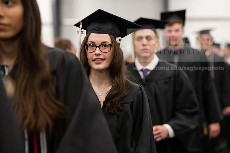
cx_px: 115
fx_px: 703
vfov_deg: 12.5
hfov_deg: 18.6
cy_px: 76
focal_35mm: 110
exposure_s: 1/200
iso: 3200
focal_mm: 110
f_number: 3.2
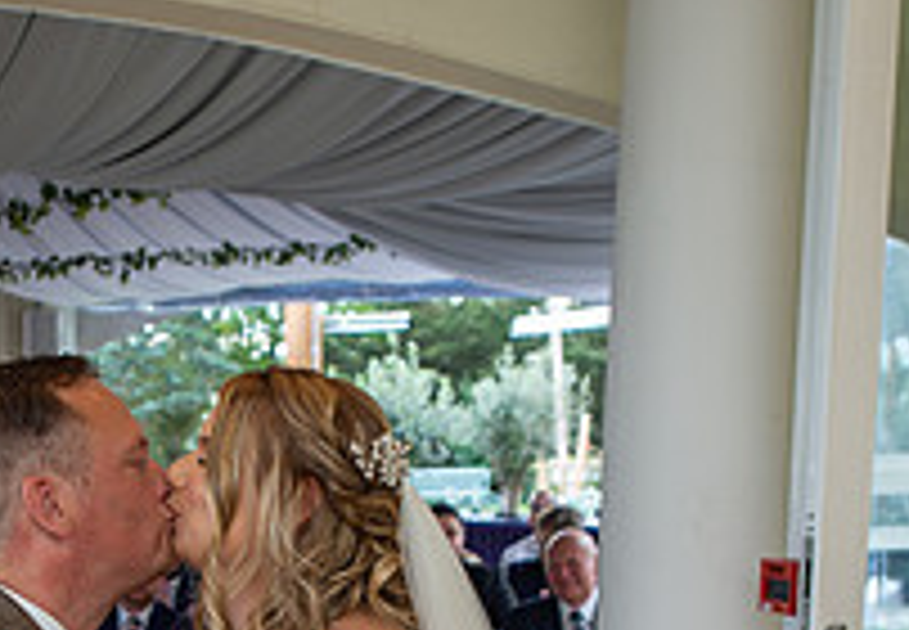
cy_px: 706
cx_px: 232
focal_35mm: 71
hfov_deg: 27.7
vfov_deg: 18.9
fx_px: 1815
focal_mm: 24
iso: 125
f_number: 2.8
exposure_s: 1/100
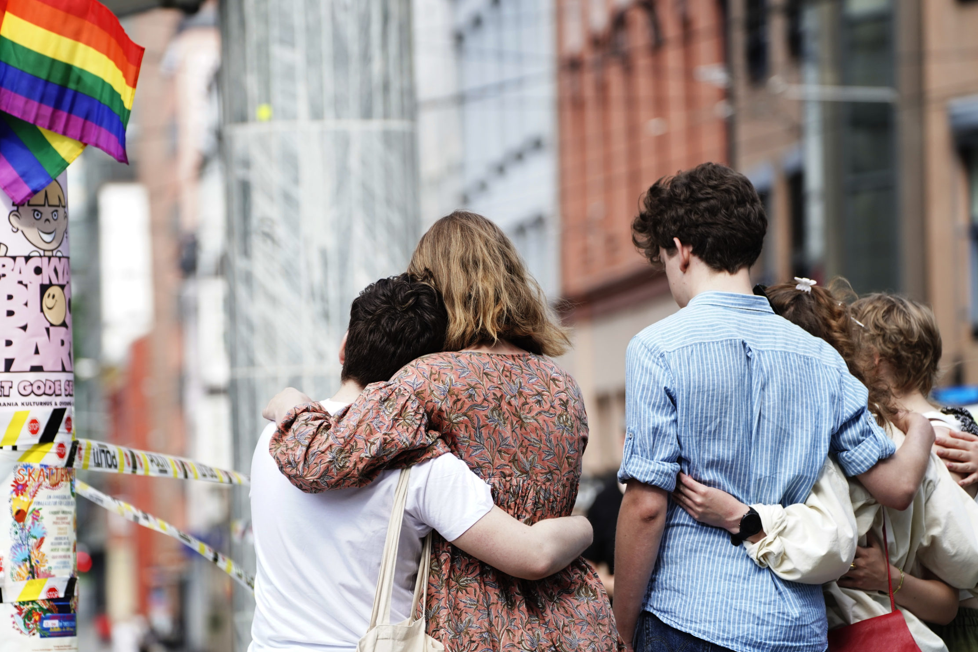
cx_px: 446
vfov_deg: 5.2
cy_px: 332
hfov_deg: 7.8
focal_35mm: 263
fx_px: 7144
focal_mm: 229
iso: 640
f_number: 5.6
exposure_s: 1/640
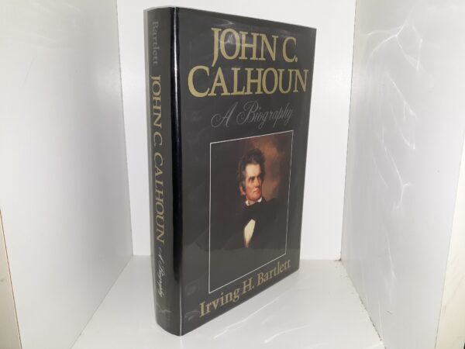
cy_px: 174
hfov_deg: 63.4
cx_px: 232
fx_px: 376
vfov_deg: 49.7
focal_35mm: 28
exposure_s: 1/120
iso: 64
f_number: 1.7
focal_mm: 3.7
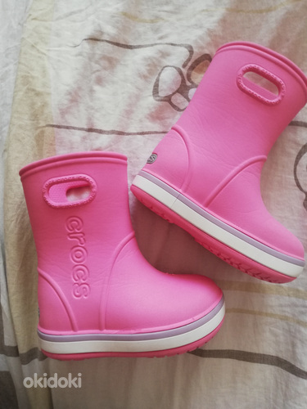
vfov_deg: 67.3
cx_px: 154
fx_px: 307
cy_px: 204
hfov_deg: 53.1
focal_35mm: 26
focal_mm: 3.81
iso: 250
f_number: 2.2
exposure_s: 1/33.3
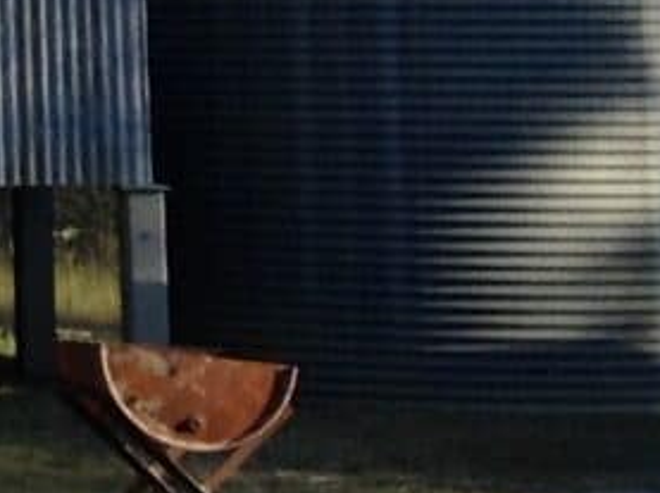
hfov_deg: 7.9
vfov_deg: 6.4
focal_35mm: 229
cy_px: -331
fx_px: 4361
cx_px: -1072
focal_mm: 3.3
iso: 25
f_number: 2.4
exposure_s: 1/429
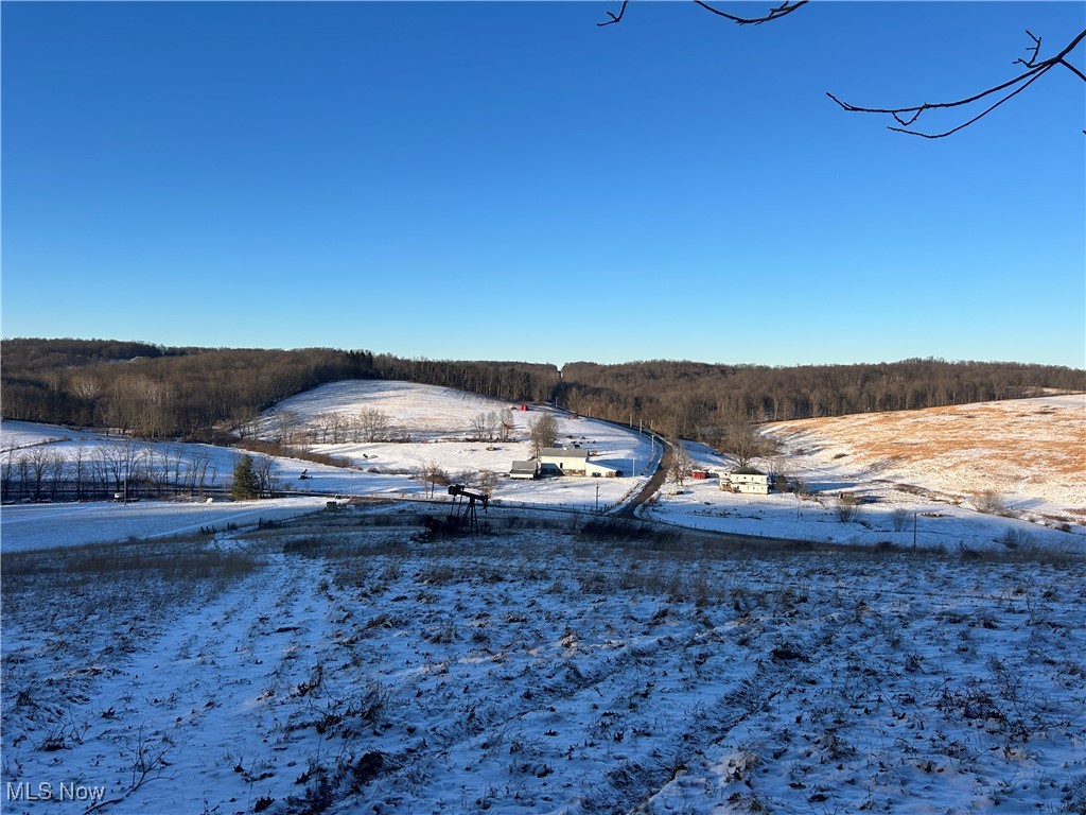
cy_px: 408
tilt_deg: -0.9
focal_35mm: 26
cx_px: 543
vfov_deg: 53.1
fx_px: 816
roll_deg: -1.0
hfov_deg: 67.3
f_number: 1.5
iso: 50
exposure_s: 1/3257
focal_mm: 5.7
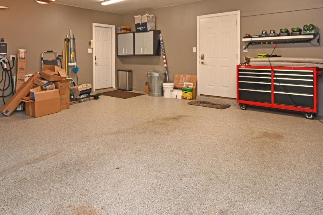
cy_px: 56
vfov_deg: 47.8
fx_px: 233
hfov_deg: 67.9
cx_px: 114
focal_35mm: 26
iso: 640
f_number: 4
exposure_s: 1/60
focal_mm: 14
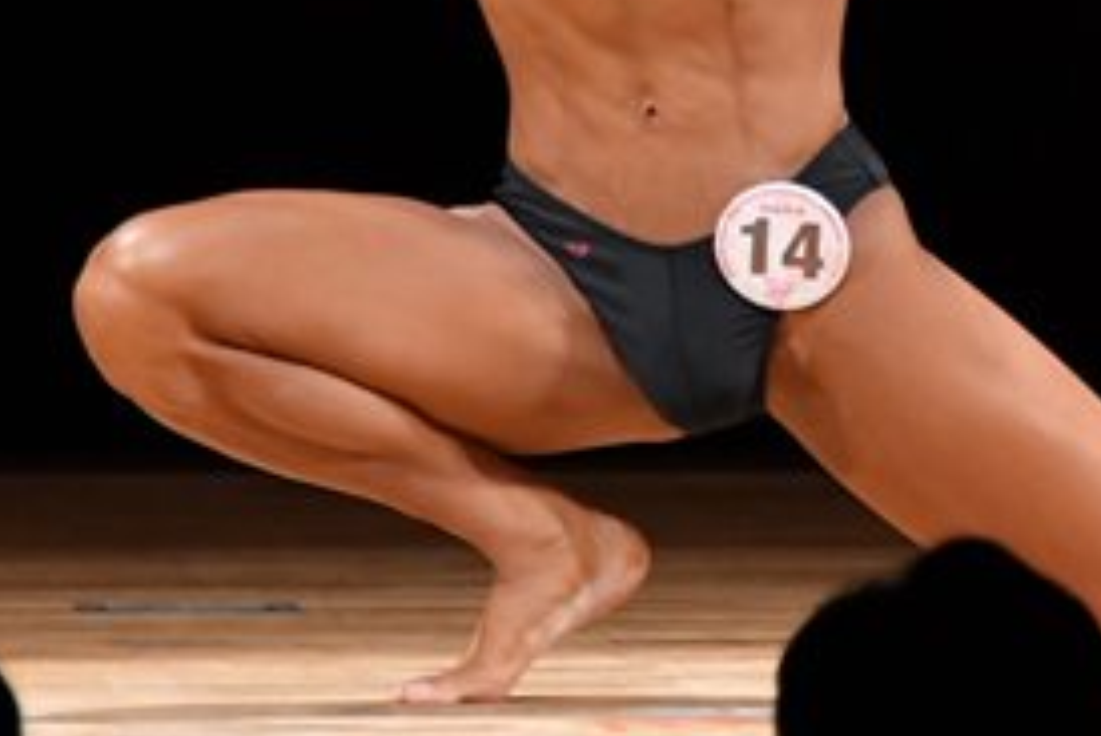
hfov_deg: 2.3
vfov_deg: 1.5
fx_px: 27232
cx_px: 1027
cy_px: -185
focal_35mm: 890
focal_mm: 210
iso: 3200
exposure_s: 1/400
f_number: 5.6
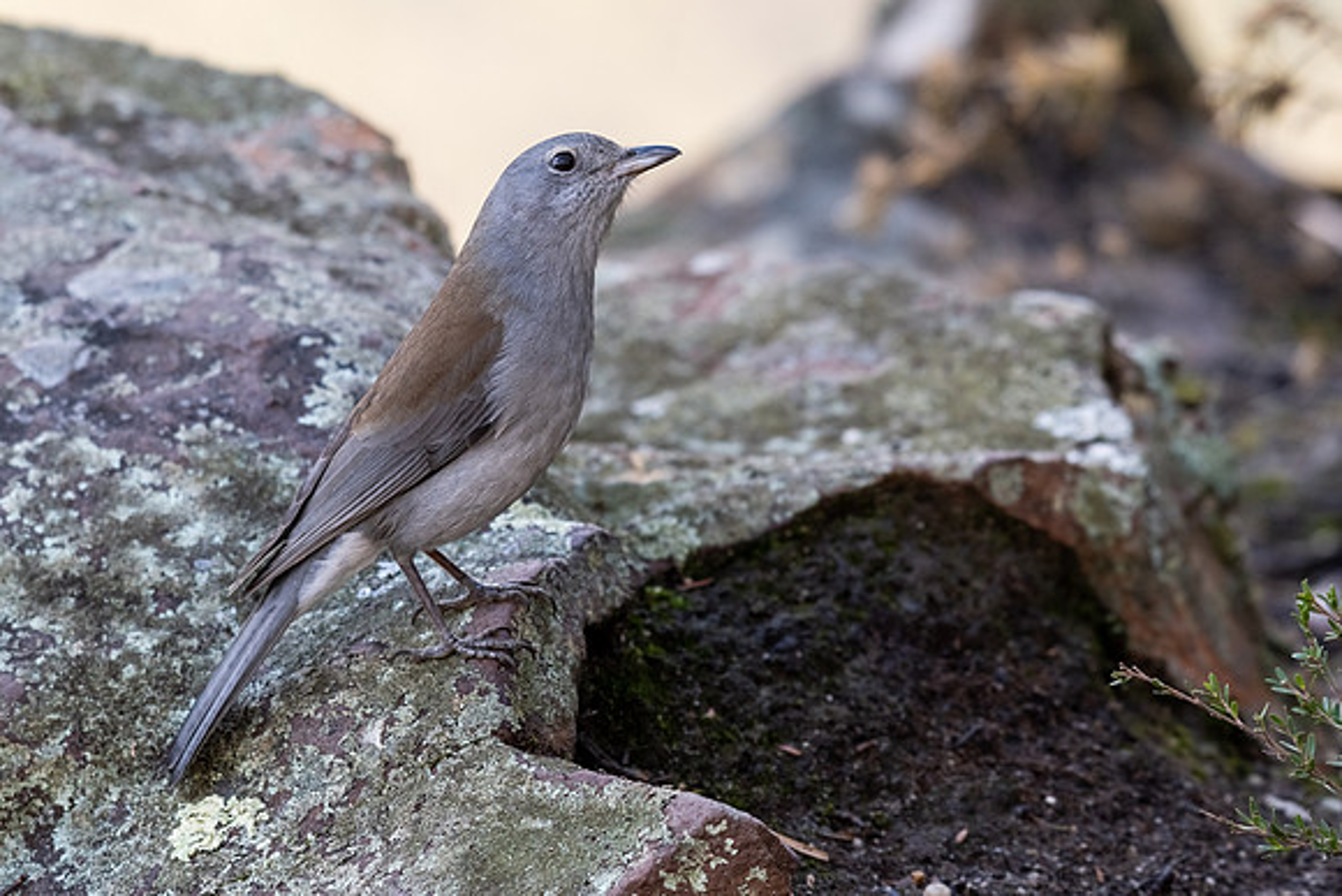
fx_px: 14163
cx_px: 506
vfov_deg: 3.6
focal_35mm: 380
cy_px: 308
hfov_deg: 5.4
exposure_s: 1/250
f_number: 5.6
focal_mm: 270
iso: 450
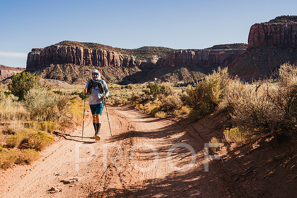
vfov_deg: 36.5
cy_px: 99
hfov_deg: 52.6
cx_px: 154
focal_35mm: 36
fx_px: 300
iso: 100
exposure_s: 1/400
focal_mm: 34
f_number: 5.6
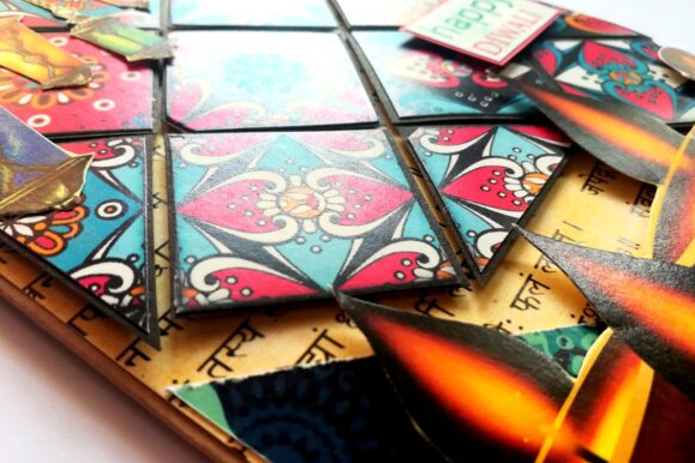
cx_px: 340
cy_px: 241
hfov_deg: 65.5
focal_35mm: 28
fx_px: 541
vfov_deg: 46.4
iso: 80
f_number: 2.2
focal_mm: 3.83
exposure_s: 1/100
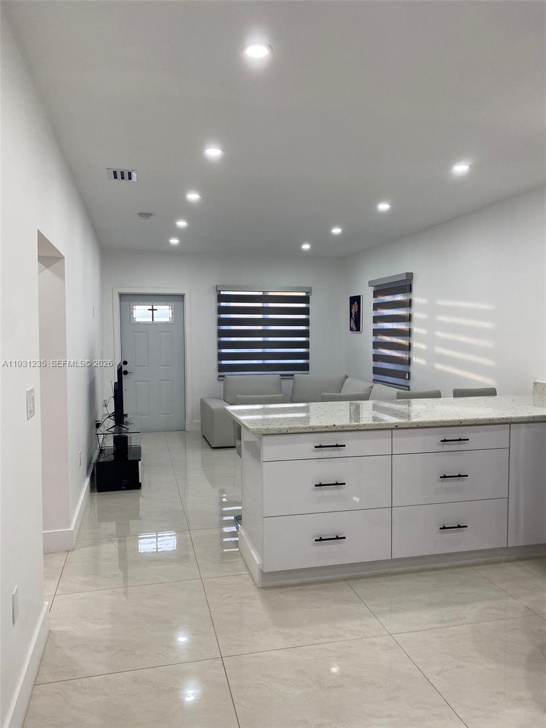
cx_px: 273
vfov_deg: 67.3
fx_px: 547
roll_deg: +0.1
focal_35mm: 26
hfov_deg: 53.1
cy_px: 364
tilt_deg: -3.3
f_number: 1.8
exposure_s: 1/120
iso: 64
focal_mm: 4.25
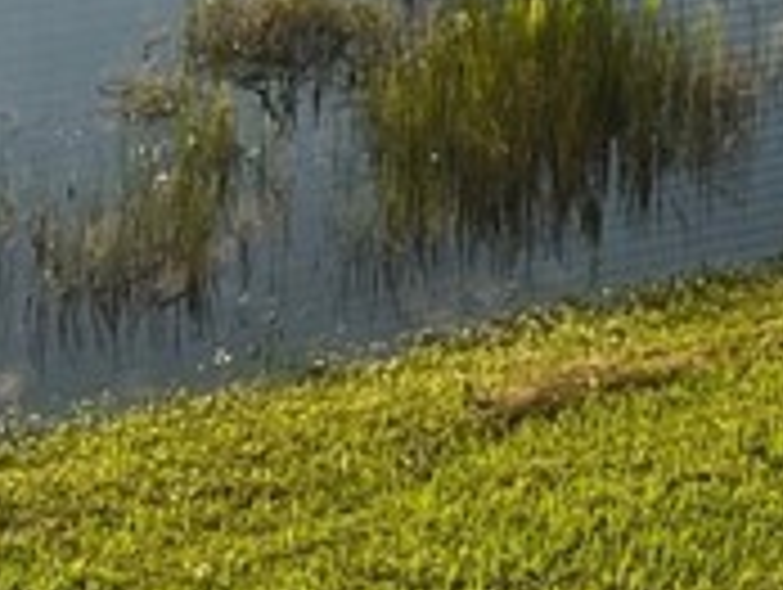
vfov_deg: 8.6
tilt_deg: -4.6
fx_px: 3466
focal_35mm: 153
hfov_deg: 12.6
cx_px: 954
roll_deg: -2.1
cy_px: -964
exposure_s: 1/2695
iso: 50
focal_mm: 5.7
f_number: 1.5
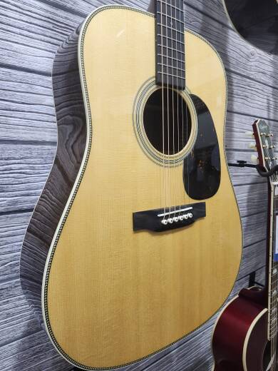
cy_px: 186
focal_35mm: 23
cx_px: 139
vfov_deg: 73.9
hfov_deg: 58.9
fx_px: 246
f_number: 1.8
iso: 200
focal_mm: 5.54
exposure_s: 1/120
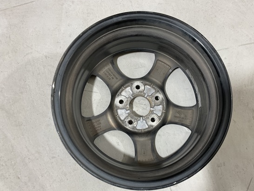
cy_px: 111
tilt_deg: -79.7
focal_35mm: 34
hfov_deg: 53.9
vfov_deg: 41.6
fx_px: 249
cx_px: 141
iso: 50
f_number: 1.8
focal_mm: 3
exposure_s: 1/50
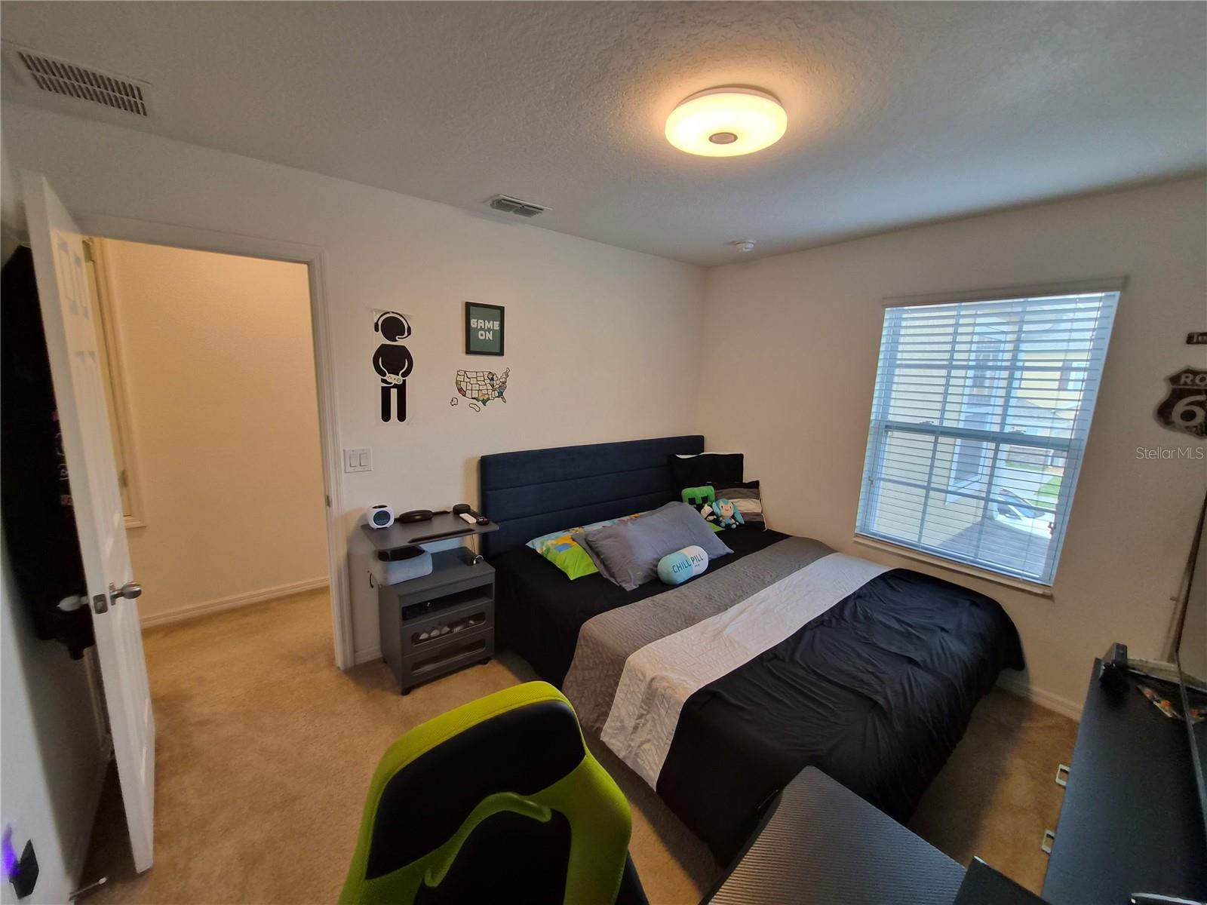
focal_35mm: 13
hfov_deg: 106.2
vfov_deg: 89.9
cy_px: 452
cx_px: 604
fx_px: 453
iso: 100
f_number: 2.2
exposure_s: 1/60
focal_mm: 1.7
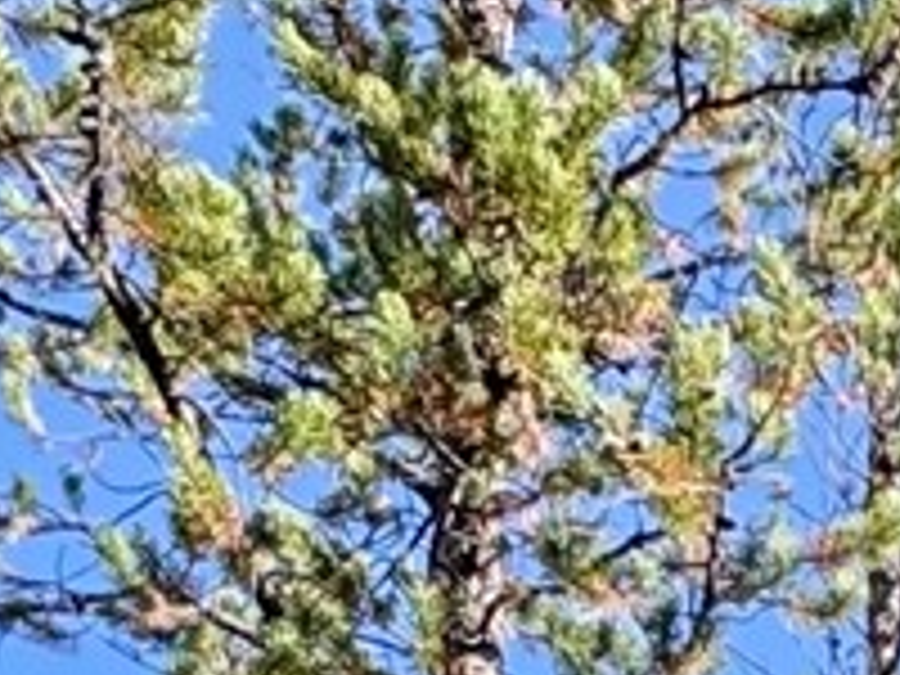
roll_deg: -1.0
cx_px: 1710
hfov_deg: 14.9
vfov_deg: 8.8
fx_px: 2912
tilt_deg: +2.2
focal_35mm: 112
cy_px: 2403
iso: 64
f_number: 2.2
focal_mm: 2.22
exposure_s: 1/359
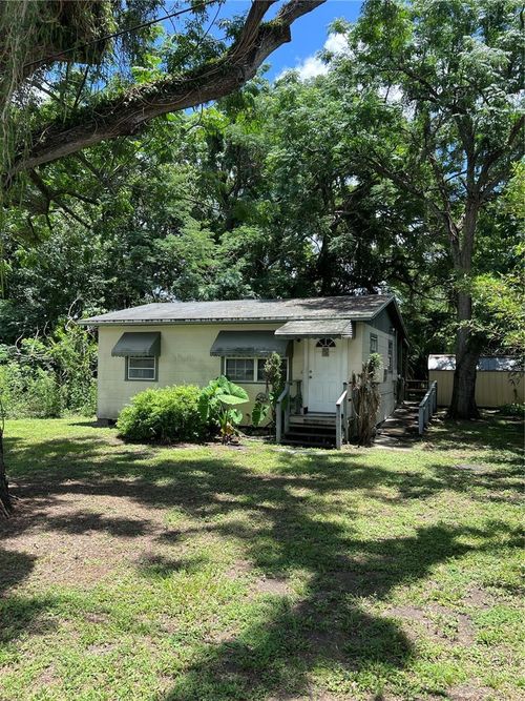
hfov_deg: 53.0
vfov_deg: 67.3
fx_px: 526
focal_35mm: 26
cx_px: 262
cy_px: 350
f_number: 1.5
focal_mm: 5.7
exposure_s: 1/1196
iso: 50
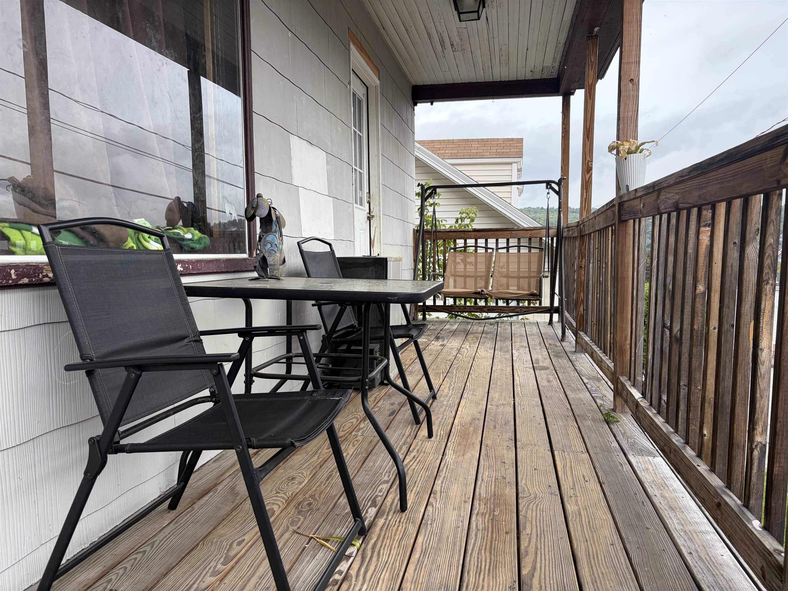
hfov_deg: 67.3
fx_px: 592
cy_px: 296
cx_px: 394
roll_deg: +0.8
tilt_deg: -3.9
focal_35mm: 26
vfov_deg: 53.1
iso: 64
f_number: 1.6
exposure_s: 1/680
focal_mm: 5.96
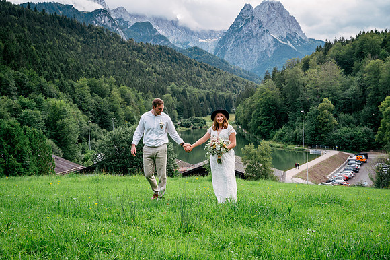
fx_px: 411
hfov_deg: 50.7
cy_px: 130
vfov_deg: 35.0
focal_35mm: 38
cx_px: 195
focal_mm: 38
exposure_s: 1/200
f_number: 7.1
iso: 500
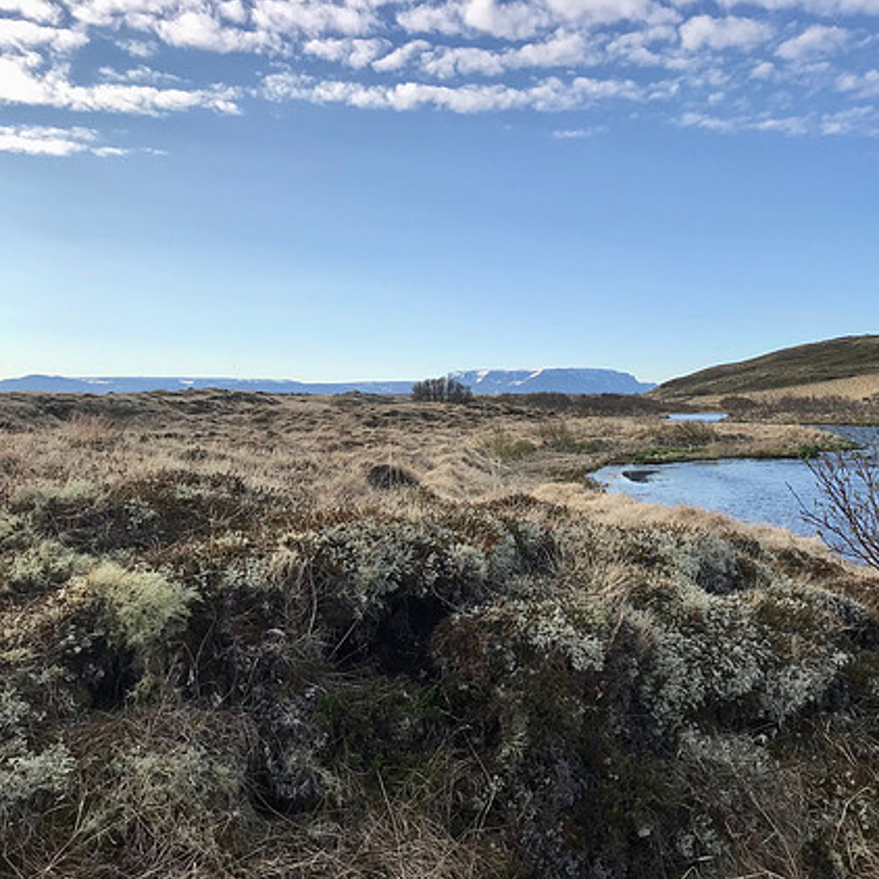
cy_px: 451
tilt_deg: -2.2
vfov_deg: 48.4
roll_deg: +0.5
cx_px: 600
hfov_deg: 47.5
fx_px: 977
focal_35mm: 34
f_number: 1.8
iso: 20
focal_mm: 3.99
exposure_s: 1/2037
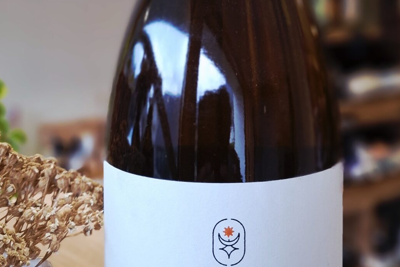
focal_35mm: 59
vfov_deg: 22.6
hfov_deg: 33.9
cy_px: 47
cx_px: 231
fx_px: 656
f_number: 1.8
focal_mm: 5.54
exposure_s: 1/120
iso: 200
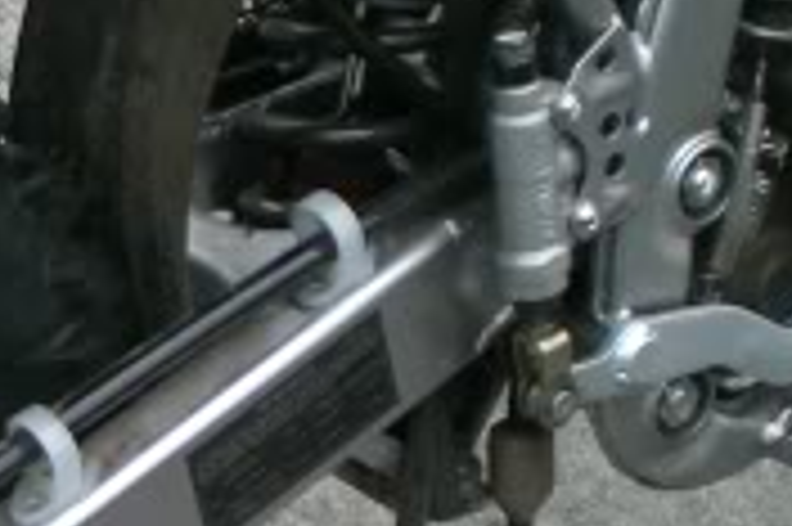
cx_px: -598
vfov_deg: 9.4
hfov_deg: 13.0
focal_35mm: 144
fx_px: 3165
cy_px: 539
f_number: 3.1
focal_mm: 6.3
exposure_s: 1/80
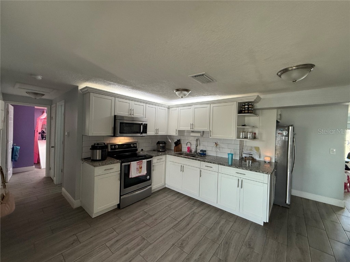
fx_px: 142
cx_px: 175
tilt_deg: +1.1
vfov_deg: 85.7
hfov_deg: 102.1
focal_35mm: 14
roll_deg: -0.4
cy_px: 131
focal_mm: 2.22
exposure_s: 1/120
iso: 320
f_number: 2.2
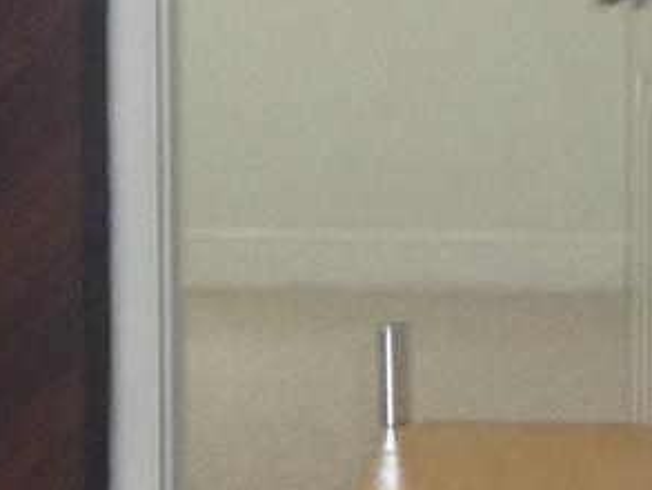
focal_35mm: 180
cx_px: 49
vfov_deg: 8.2
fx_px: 3392
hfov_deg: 10.9
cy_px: 49
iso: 160
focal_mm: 5.5
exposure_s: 1/30
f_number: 2.8
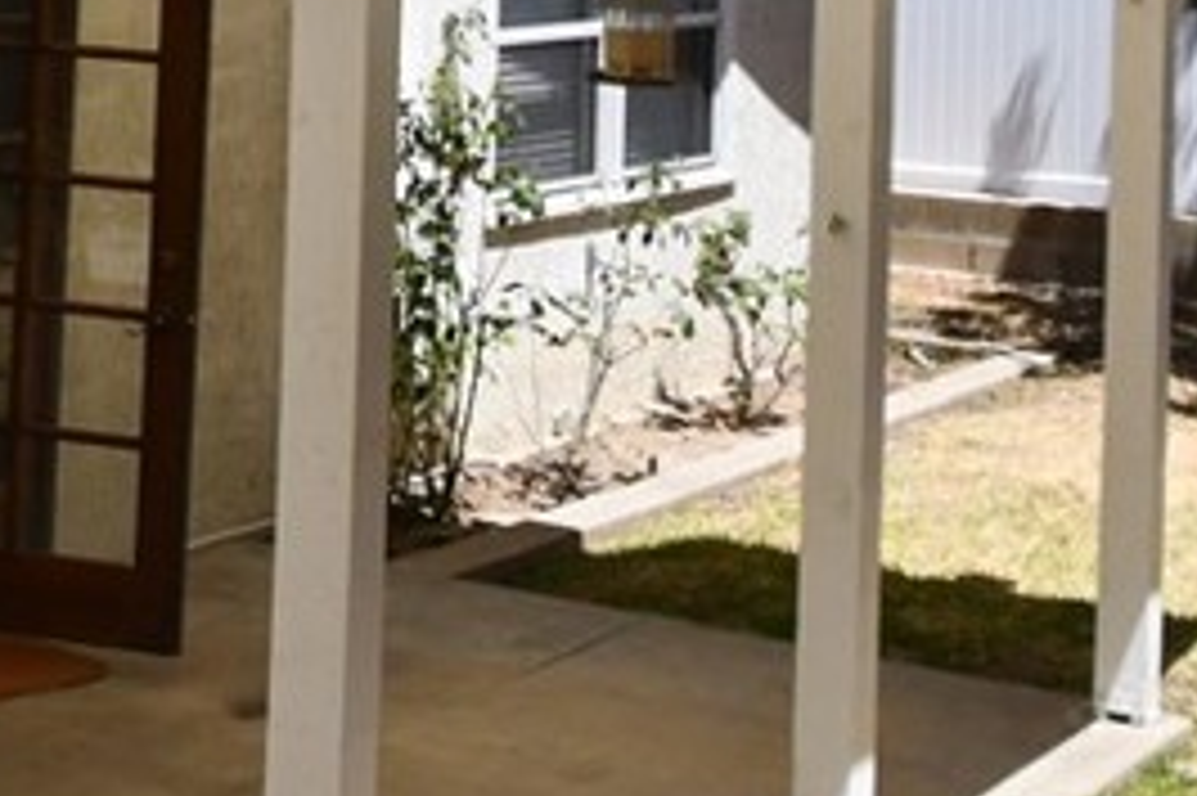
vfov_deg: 12.3
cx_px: -490
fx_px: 3456
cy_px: -506
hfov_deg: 17.9
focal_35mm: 104
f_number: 14
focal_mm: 18
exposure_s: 1/800
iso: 1000
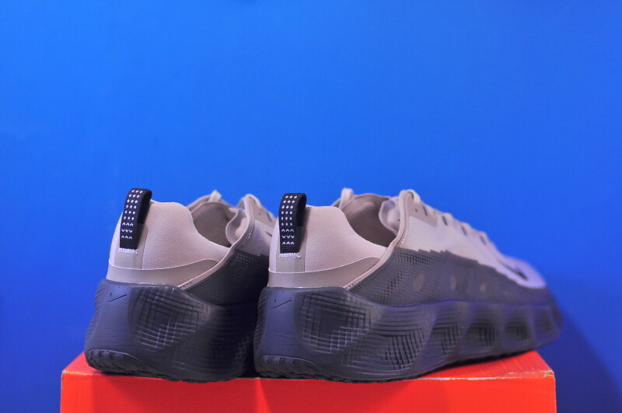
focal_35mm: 75
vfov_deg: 18.1
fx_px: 1294
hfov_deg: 27.0
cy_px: 206
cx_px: 311
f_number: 2.5
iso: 250
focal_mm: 50
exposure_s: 1/320
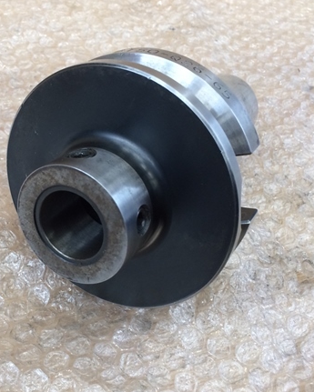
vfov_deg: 43.8
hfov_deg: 35.1
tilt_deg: -50.5
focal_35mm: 42
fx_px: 488
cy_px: 216
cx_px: 91
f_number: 2.2
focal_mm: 4.15
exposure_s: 1/30
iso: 64
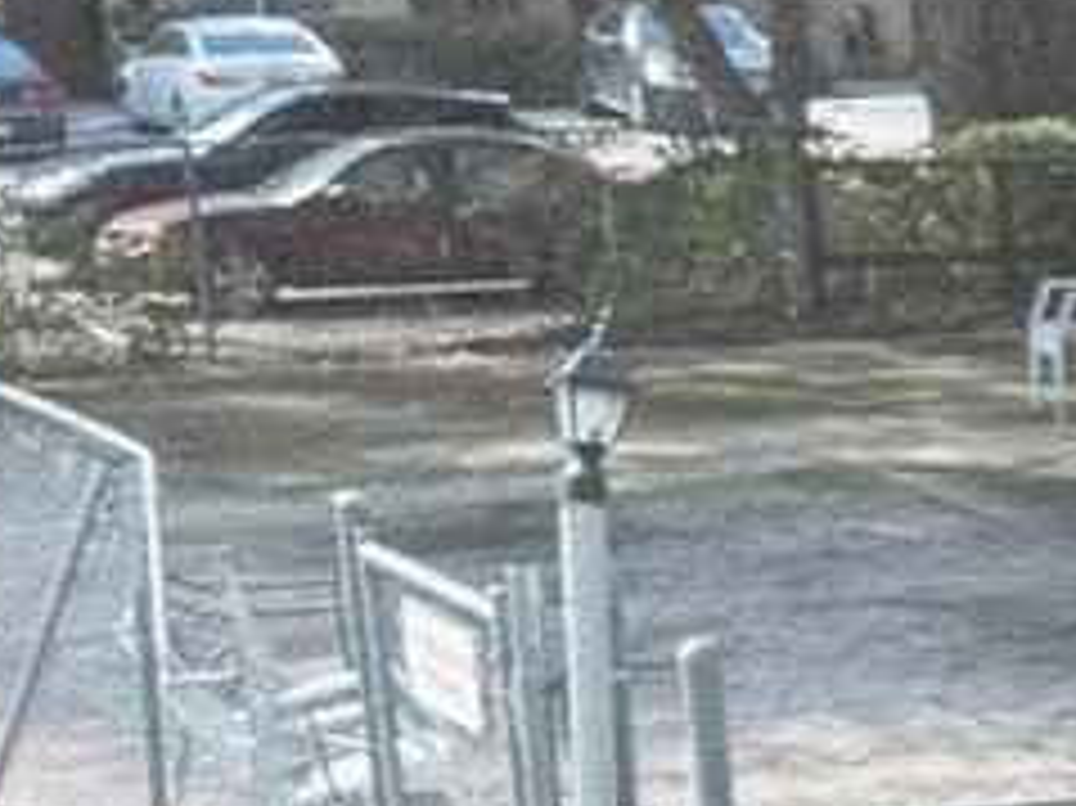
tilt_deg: -12.9
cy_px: 1013
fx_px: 5002
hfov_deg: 9.8
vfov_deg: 9.1
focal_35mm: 161
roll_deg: +0.6
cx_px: 3102
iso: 80
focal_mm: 6.76
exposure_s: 1/501
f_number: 1.78
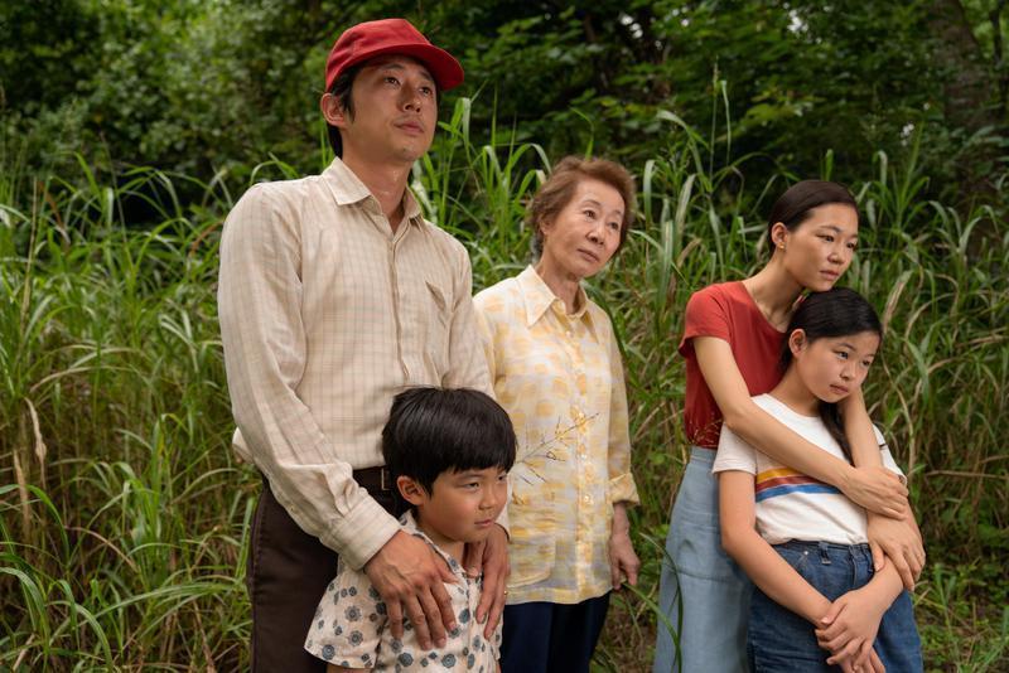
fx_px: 729
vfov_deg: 49.6
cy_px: 336
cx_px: 504
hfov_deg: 69.4
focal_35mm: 26
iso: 80
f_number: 2.8
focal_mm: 26
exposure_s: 1/160
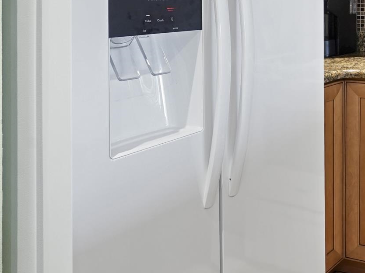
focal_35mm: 49
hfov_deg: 33.3
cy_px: -9
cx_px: 415
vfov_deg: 27.7
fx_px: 517
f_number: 8
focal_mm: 17
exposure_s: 1/1.67
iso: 800
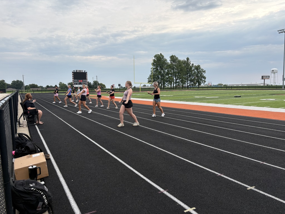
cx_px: 142
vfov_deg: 53.1
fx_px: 214
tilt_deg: -5.2
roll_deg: +1.0
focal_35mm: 26
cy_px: 107
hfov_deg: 67.3
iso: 50
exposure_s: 1/1667
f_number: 1.6
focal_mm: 5.96
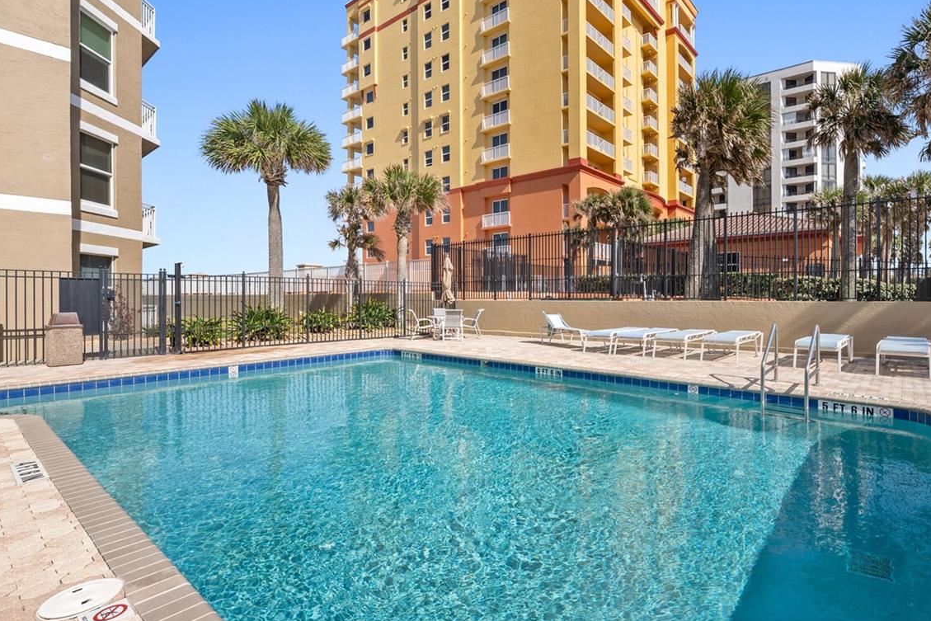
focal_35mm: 17
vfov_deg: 70.4
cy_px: 318
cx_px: 538
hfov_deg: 92.5
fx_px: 440
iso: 100
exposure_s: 1/25
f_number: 9
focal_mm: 12
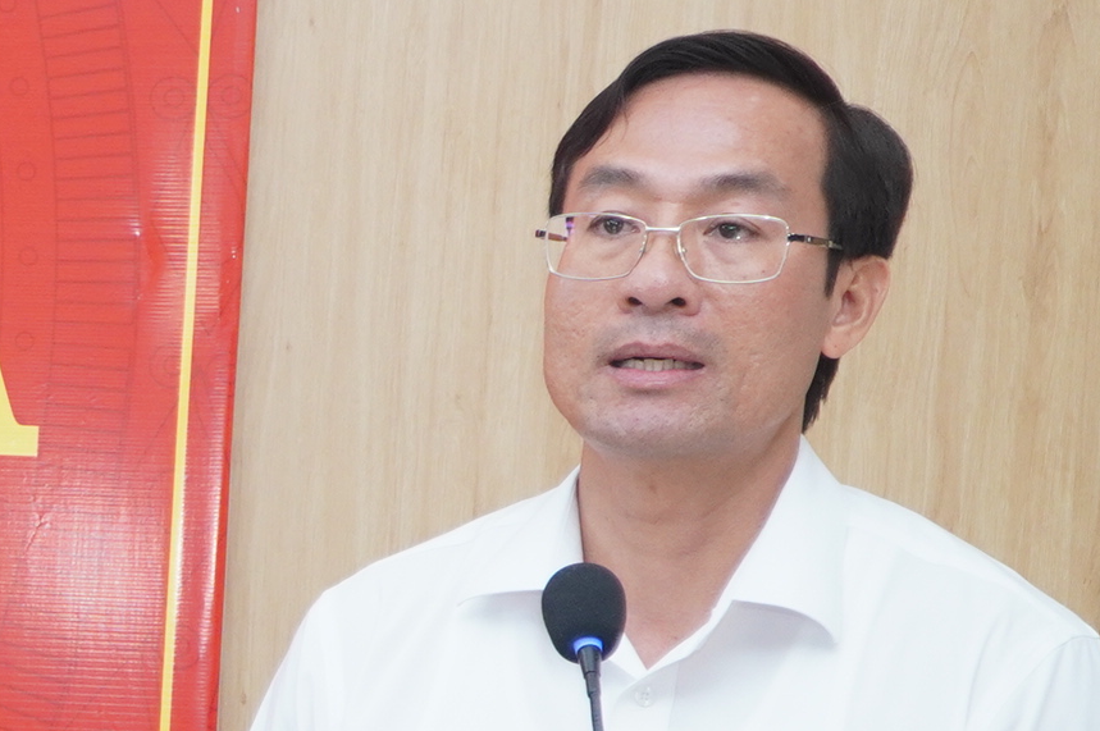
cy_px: 775
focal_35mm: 121
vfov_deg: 11.2
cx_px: -672
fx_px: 3686
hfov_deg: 15.3
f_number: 4
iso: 640
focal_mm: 23
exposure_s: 1/160
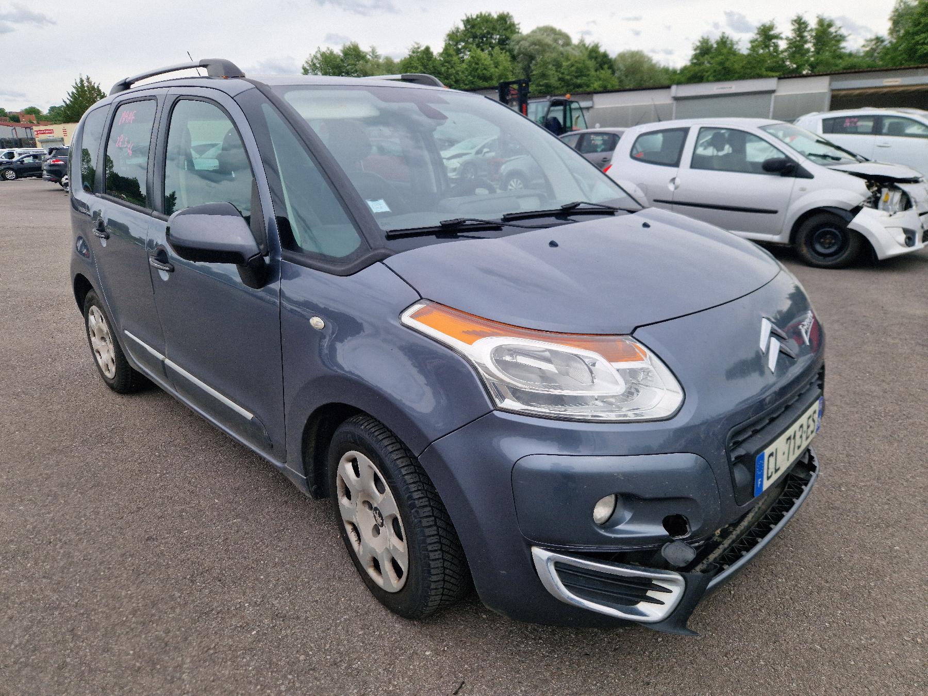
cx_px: 464
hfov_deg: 73.9
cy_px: 348
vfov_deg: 58.9
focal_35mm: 23
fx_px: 617
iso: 50
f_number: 1.8
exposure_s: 1/769
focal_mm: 5.4
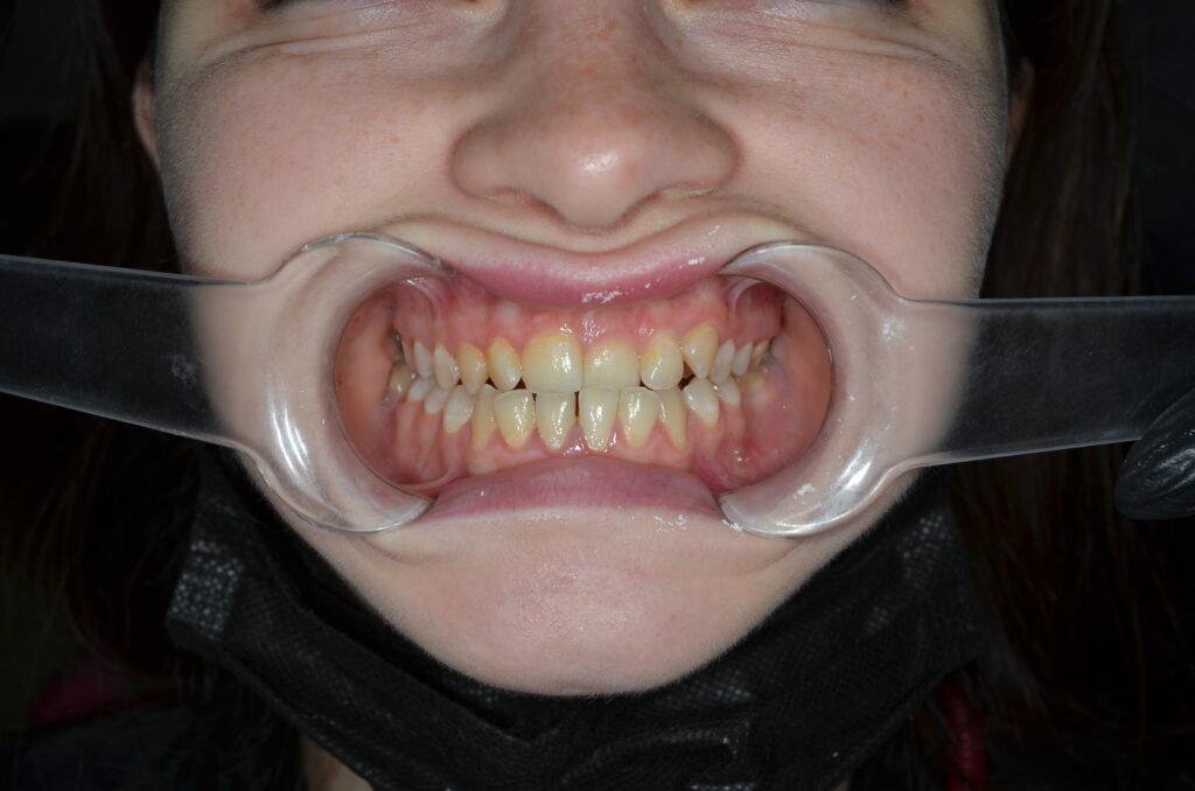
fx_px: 1987
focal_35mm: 60
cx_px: 598
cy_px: 396
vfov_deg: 22.5
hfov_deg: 33.5
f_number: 9
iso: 125
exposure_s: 1/160
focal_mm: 40
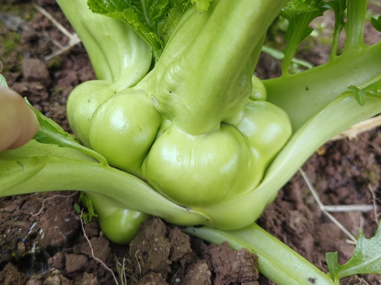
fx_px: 363
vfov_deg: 42.7
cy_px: 114
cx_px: 159
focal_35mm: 33
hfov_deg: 55.1
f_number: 1.9
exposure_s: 1/100
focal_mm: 5.52
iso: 64
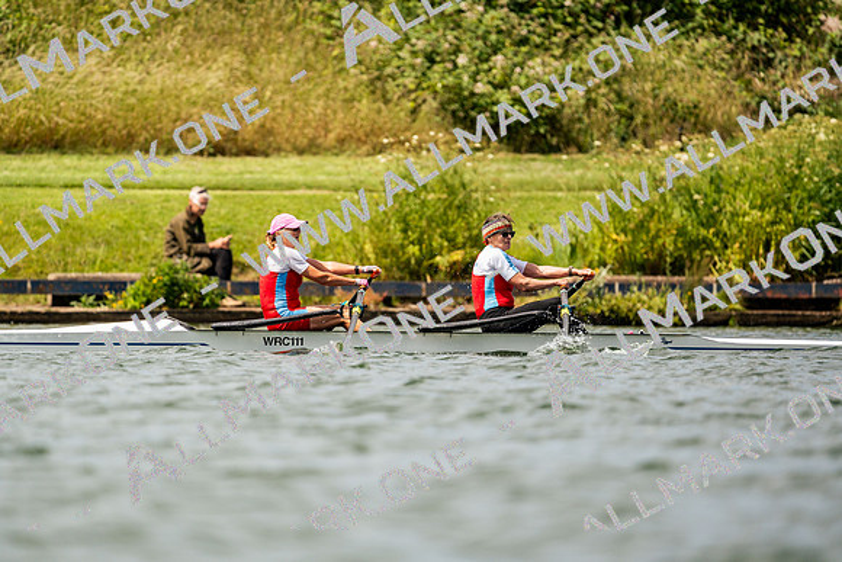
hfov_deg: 3.4
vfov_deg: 2.3
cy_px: 281
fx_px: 14036
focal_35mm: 600
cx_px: 421
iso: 320
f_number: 6.3
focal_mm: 600
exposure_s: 1/2000
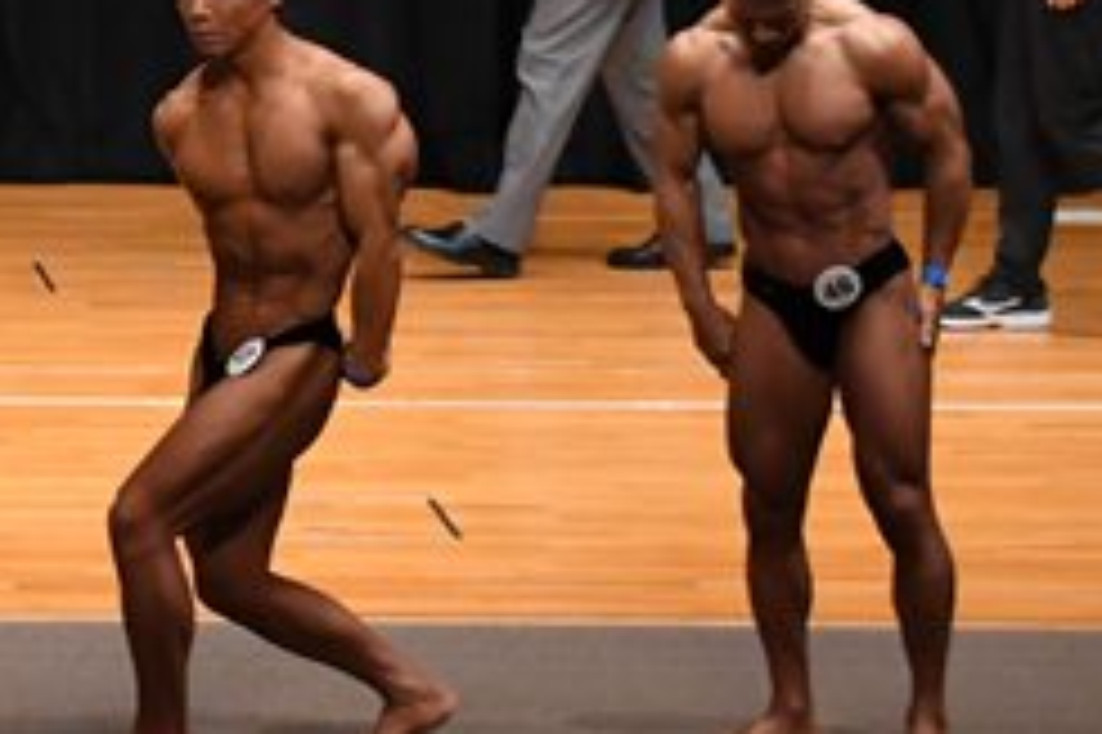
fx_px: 11318
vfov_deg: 3.7
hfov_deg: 5.5
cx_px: -385
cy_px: 68
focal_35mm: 370
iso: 4000
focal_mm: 78
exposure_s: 1/400
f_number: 5.6
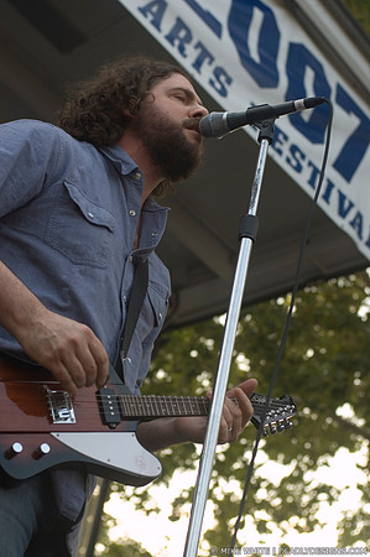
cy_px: 278
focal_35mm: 78
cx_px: 185
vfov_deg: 26.0
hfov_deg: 17.5
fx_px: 1205
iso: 200
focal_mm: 52
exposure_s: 1/125
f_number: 4
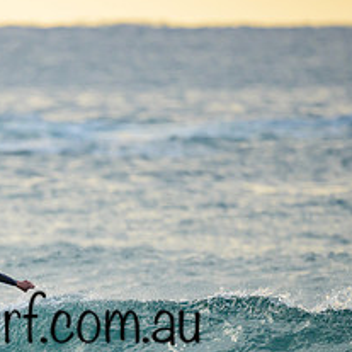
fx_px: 21939
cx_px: 20
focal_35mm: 1907
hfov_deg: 0.9
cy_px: 304
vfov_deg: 0.9
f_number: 6.3
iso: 900
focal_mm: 800
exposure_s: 1/2000
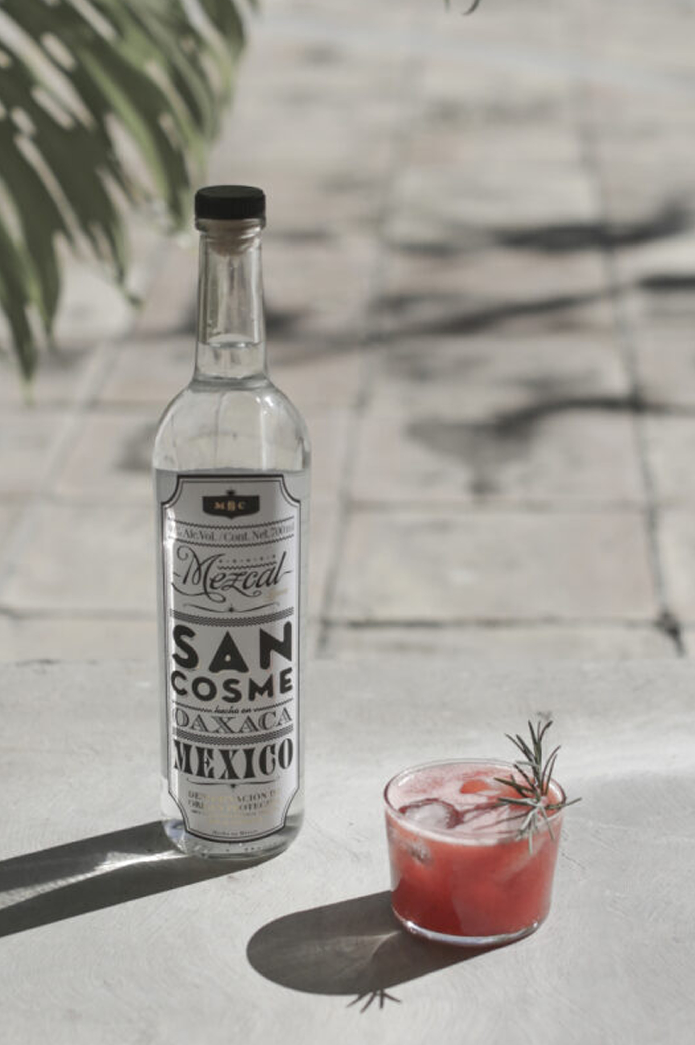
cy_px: 522
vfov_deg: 22.6
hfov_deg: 15.2
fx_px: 2611
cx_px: 348
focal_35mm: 90
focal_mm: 90
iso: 160
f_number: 3.2
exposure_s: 1/125
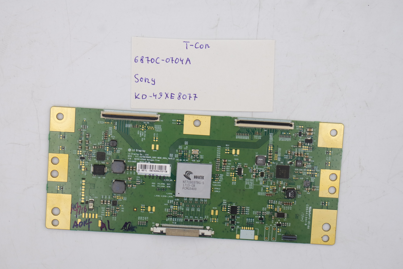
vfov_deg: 18.4
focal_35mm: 74
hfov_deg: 27.3
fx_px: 828
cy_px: 134
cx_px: 201
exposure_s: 1/125
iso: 200
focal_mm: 27
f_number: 5.6
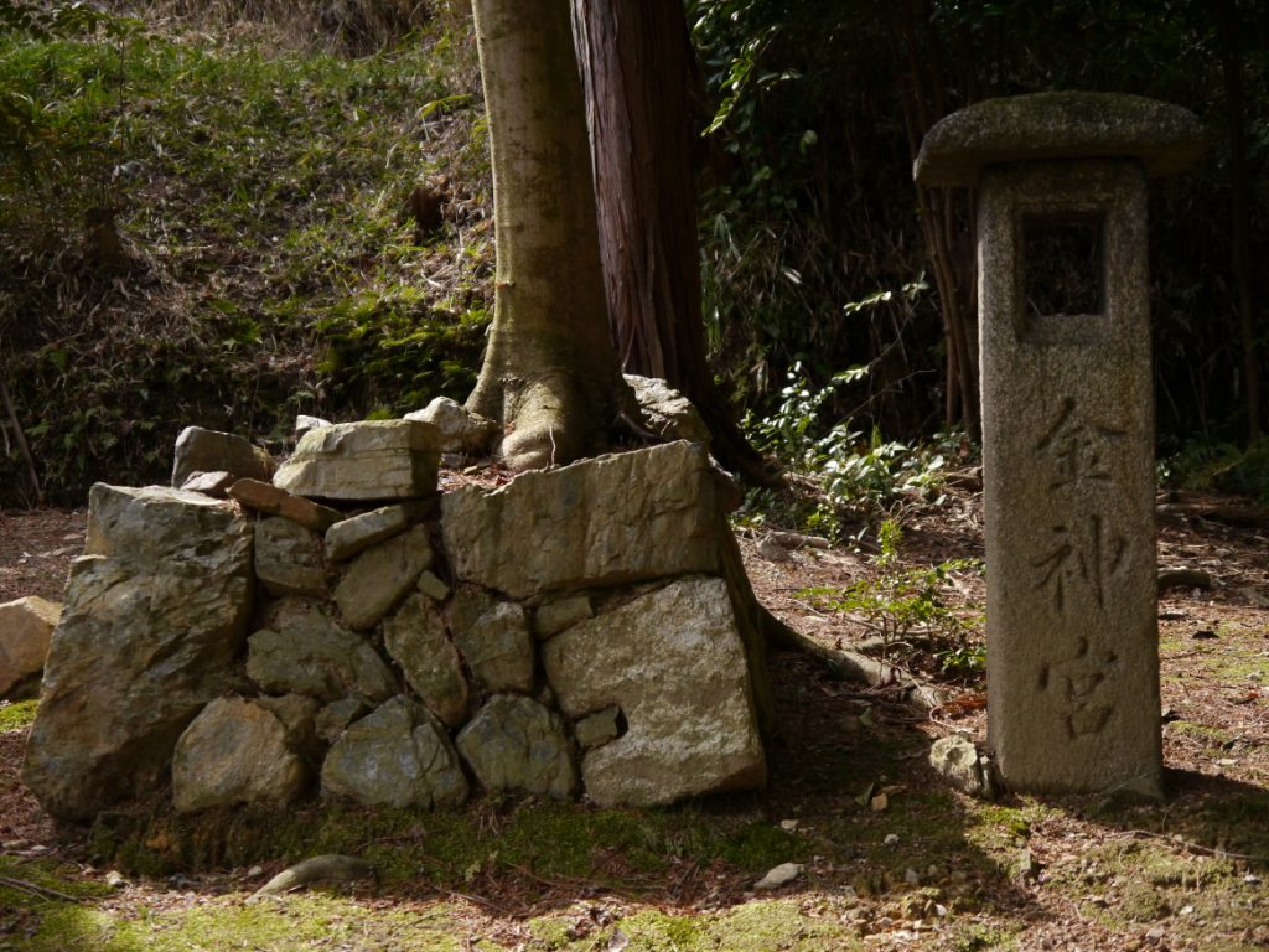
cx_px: 634
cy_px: 476
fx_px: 1906
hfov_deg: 36.8
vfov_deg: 28.0
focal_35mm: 52
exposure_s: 1/500
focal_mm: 26
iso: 400
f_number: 4.7
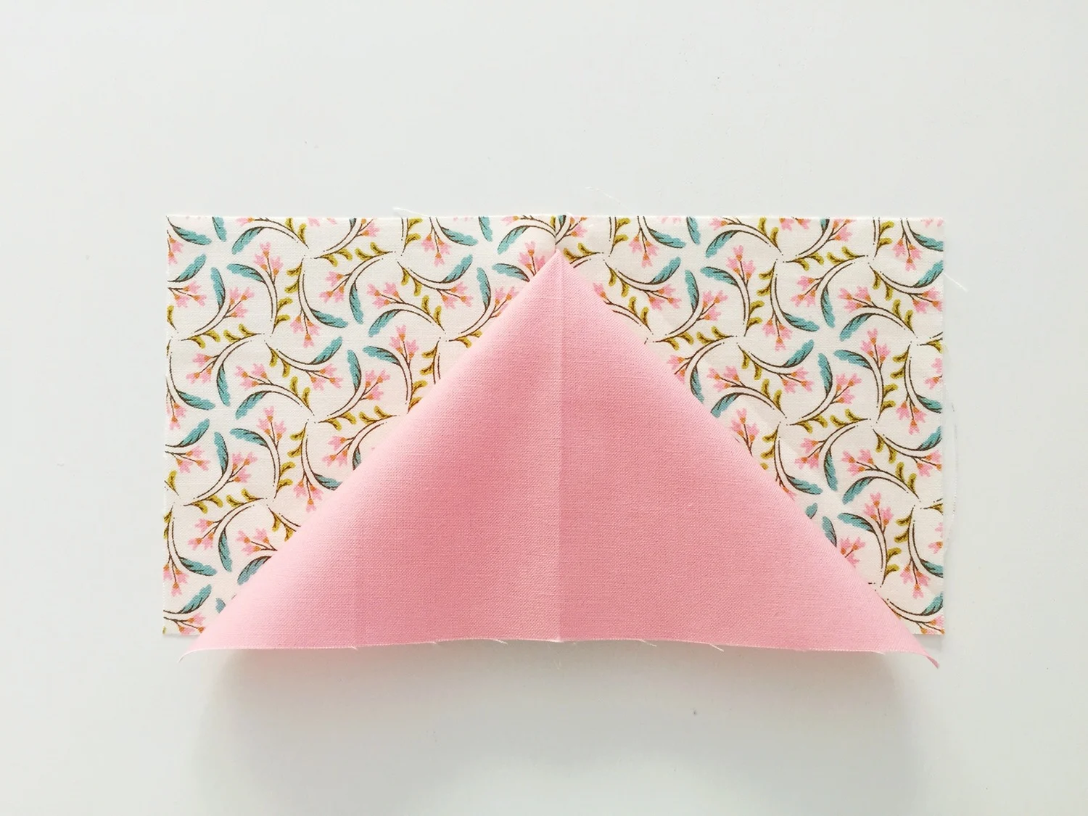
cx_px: 544
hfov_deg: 61.7
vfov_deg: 48.2
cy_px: 408
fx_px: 911
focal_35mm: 29
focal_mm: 4.15
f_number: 2.2
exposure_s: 1/33
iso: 125
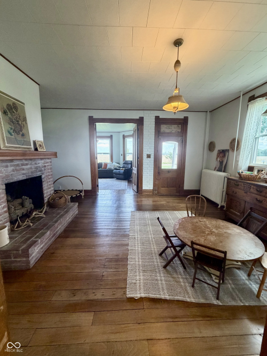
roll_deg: -0.6
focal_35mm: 14
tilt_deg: -8.3
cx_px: 134
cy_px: 178
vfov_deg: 102.1
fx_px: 144
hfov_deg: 85.7
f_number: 2.2
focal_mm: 2.22
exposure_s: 1/60
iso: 250
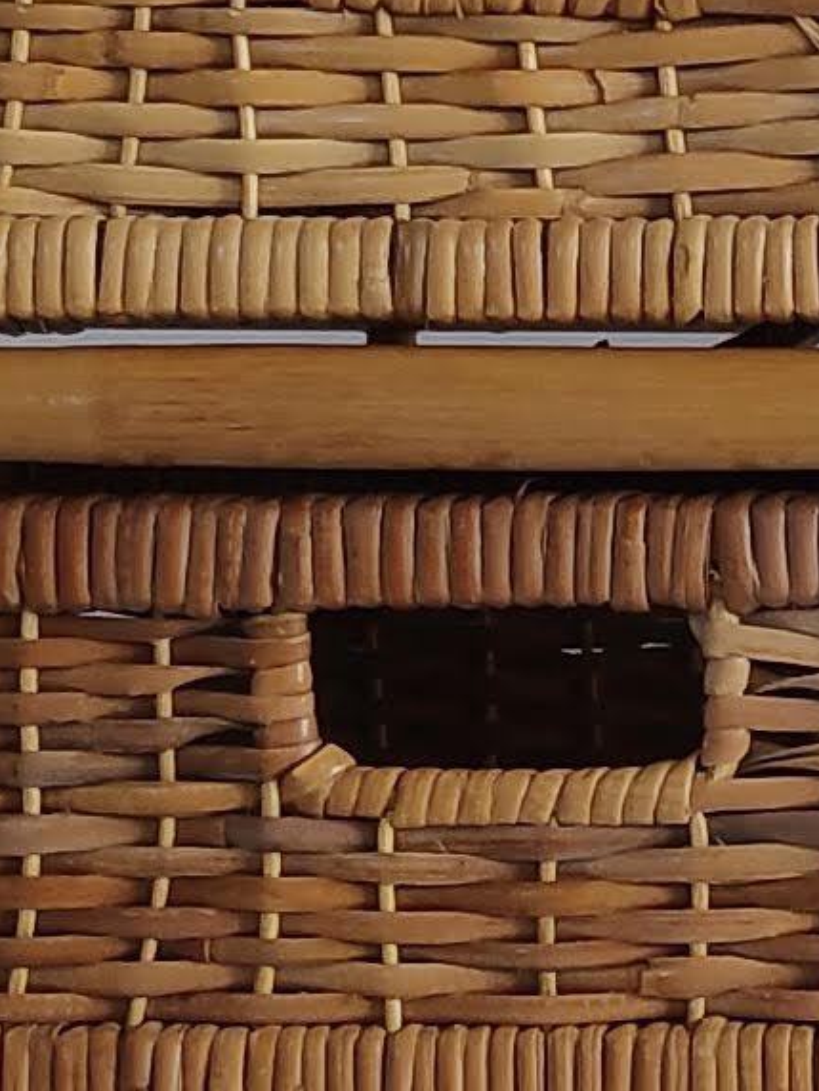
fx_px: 4448
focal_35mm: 141
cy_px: 298
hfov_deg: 9.8
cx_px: 1585
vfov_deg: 14.0
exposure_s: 1/100
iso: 314
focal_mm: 3.94
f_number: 1.9
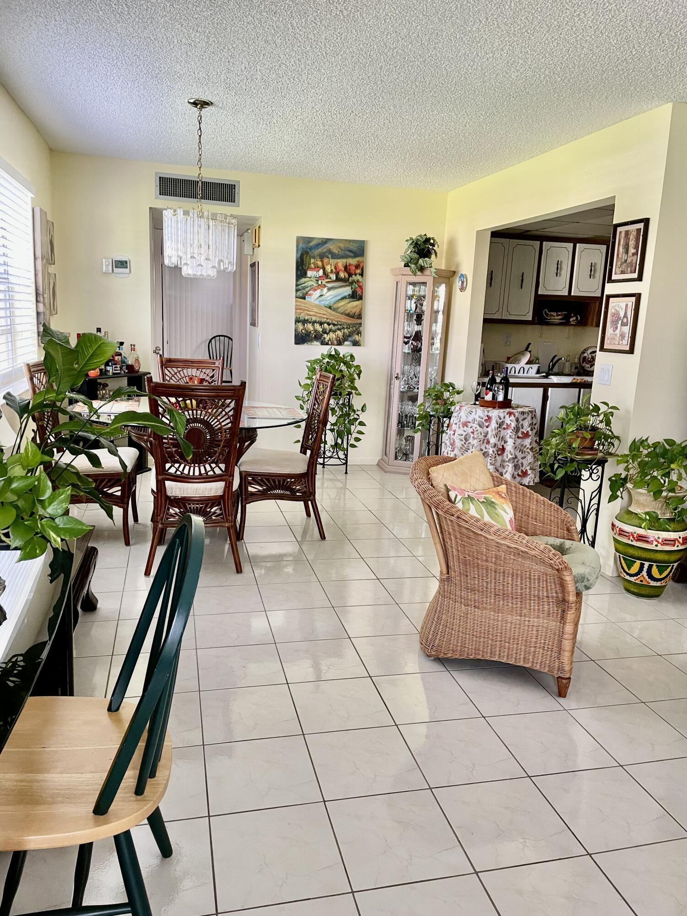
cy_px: 458
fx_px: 688
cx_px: 344
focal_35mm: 26
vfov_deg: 67.3
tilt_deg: -11.5
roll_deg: -2.4
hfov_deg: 53.1
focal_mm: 4.2
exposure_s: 1/69
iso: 125
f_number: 1.6
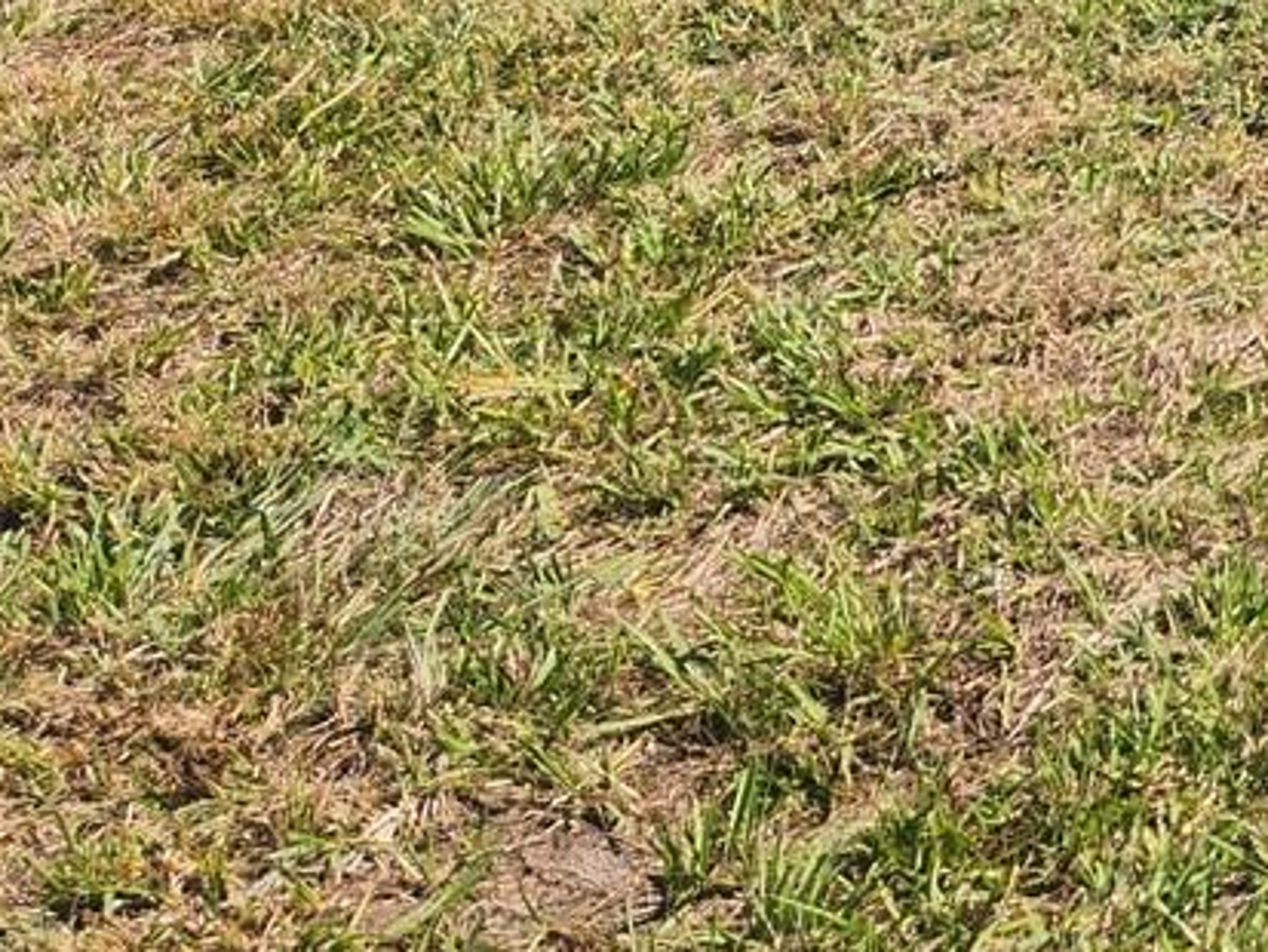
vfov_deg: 15.2
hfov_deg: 17.7
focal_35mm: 89
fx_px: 3261
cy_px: -516
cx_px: 2290
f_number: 1.8
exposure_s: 1/1108
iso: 20
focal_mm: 5.4
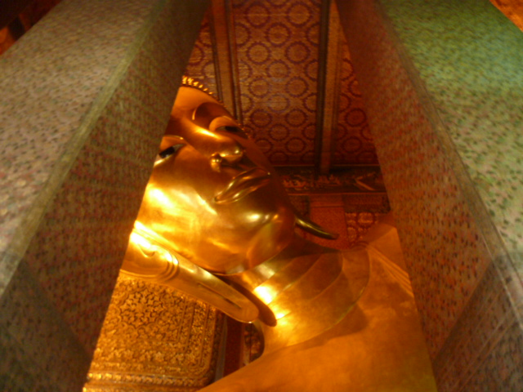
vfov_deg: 49.7
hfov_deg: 63.4
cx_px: 262
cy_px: 196
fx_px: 423
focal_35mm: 28
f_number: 2.8
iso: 400
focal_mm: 5
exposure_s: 1/8
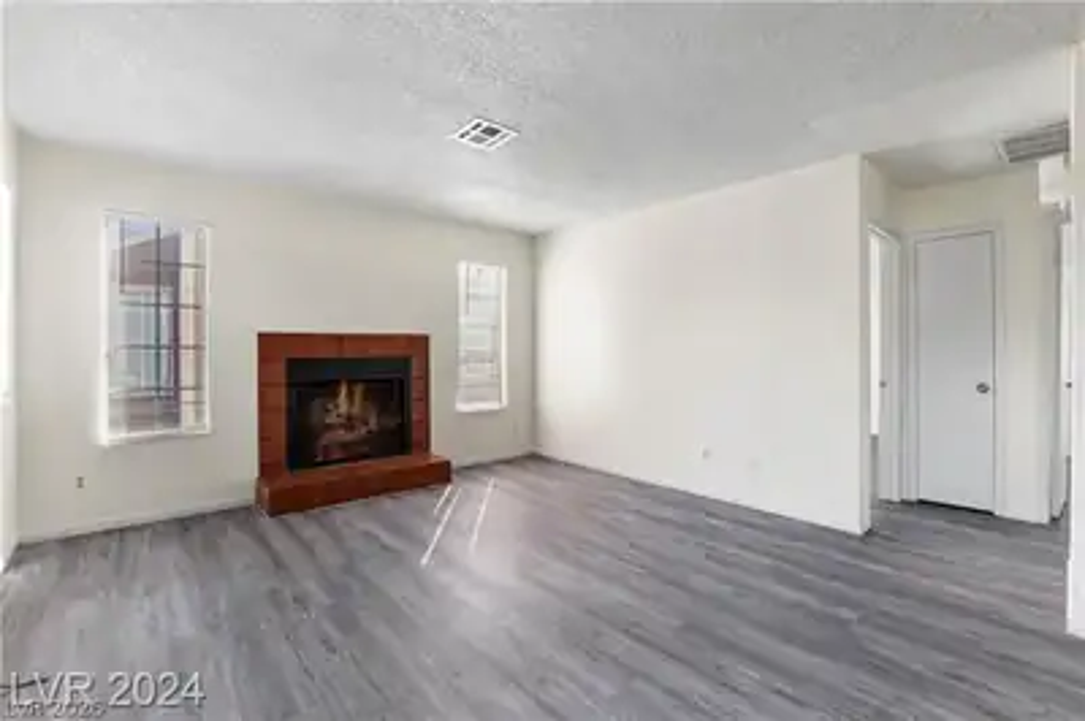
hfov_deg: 100.4
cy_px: 360
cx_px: 542
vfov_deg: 77.2
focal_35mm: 15
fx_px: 452
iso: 400
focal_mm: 10
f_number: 8
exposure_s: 1/6
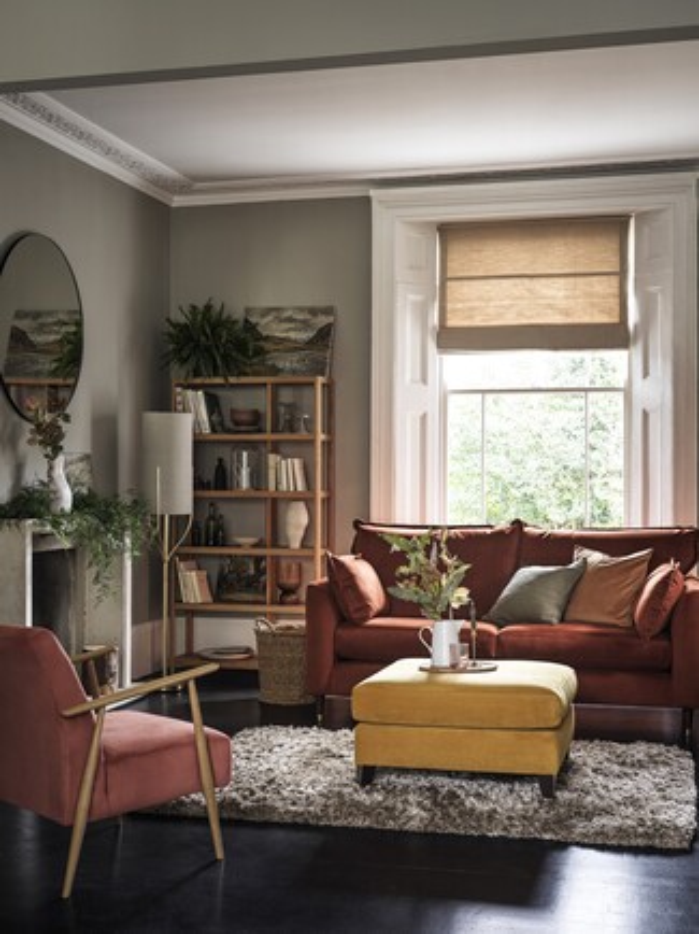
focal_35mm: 47
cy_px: 467
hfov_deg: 30.9
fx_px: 1267
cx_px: 350
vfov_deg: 40.5
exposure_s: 1.6
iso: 100
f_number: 8
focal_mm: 60
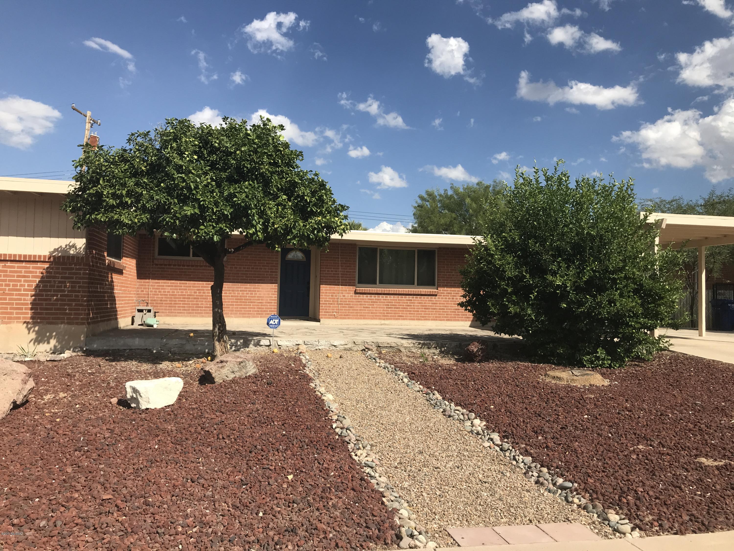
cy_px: 276
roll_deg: -1.5
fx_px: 594
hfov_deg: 63.4
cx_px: 367
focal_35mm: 28
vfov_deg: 49.7
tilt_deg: +1.5
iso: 20
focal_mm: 3.99
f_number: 1.8
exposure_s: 1/2660
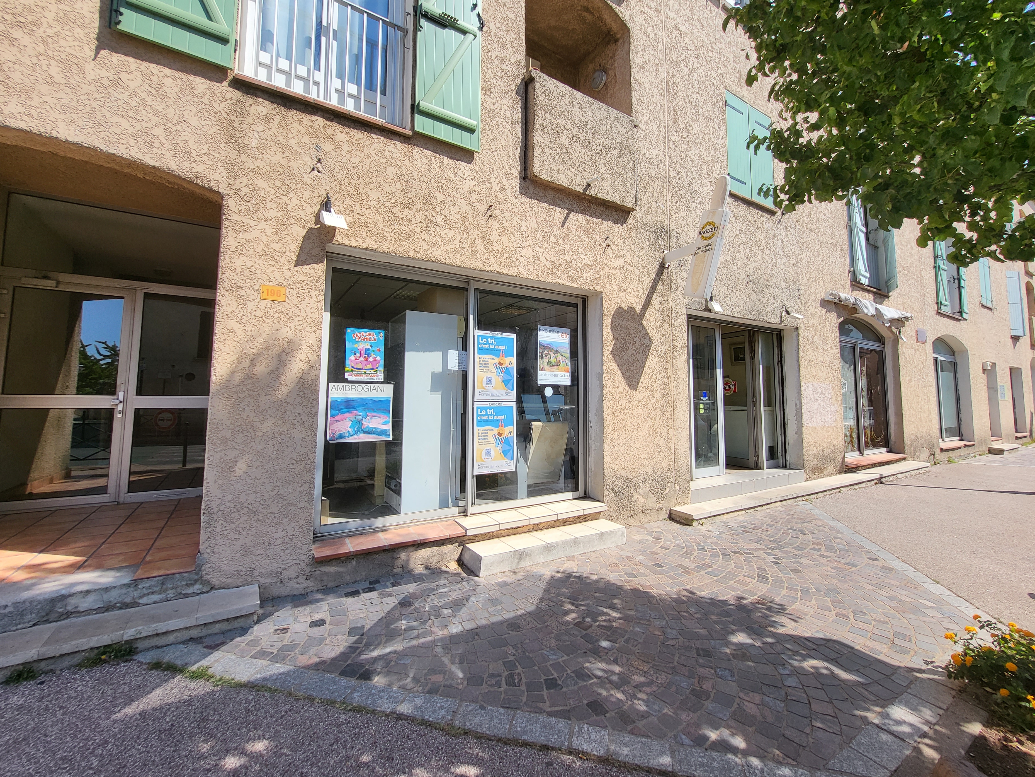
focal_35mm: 14
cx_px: 532
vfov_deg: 85.6
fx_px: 419
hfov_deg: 102.0
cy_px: 363
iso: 32
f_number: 2.2
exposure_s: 1/765
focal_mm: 1.74
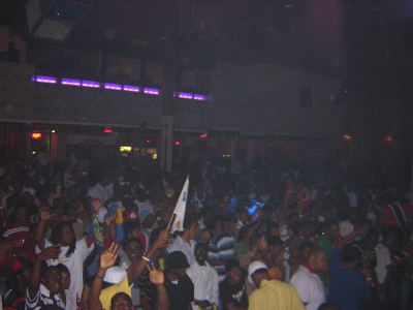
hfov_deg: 51.4
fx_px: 430
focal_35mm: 36
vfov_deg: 39.7
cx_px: 206
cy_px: 155
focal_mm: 4.7
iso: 400
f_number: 2.6
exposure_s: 1/60.1
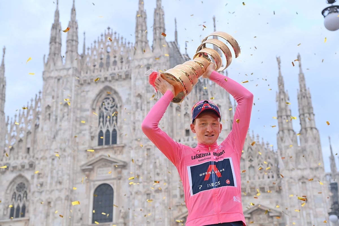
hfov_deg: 34.5
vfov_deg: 23.4
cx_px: 170
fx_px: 546
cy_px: 113
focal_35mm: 58
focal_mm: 58
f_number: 4.5
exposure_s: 1/400
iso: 2000
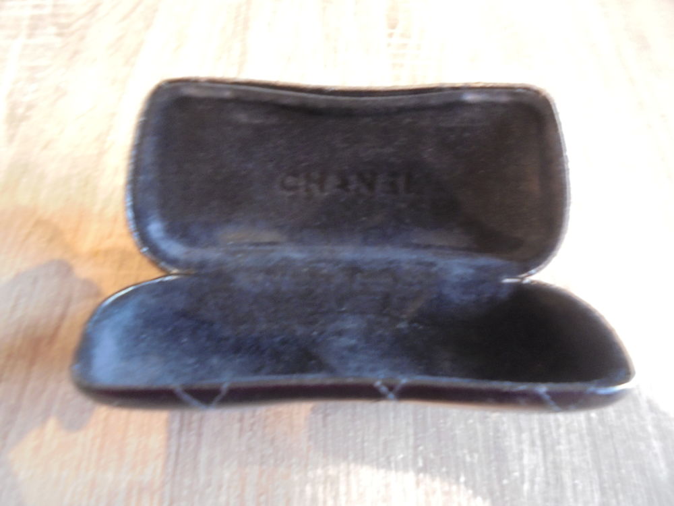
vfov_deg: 53.1
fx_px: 506
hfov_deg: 67.3
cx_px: 337
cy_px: 253
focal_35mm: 26
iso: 400
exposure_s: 1/6
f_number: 3.5
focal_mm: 4.6
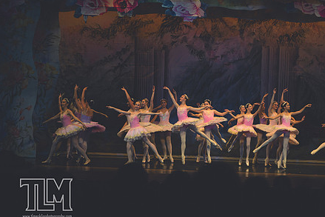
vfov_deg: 11.5
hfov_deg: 17.2
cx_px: 207
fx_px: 1075
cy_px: 109
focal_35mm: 119
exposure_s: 1/500
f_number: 2.8
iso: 500
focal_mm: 90
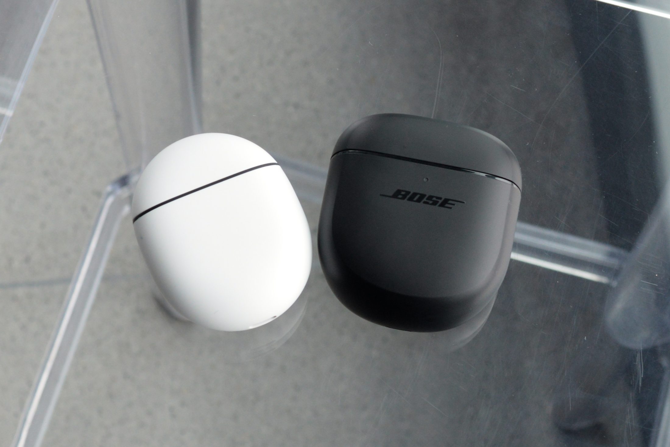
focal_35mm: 33
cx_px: 335
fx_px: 614
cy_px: 224
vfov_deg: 40.0
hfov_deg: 57.2
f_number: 5.6
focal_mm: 22
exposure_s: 1/125
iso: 400
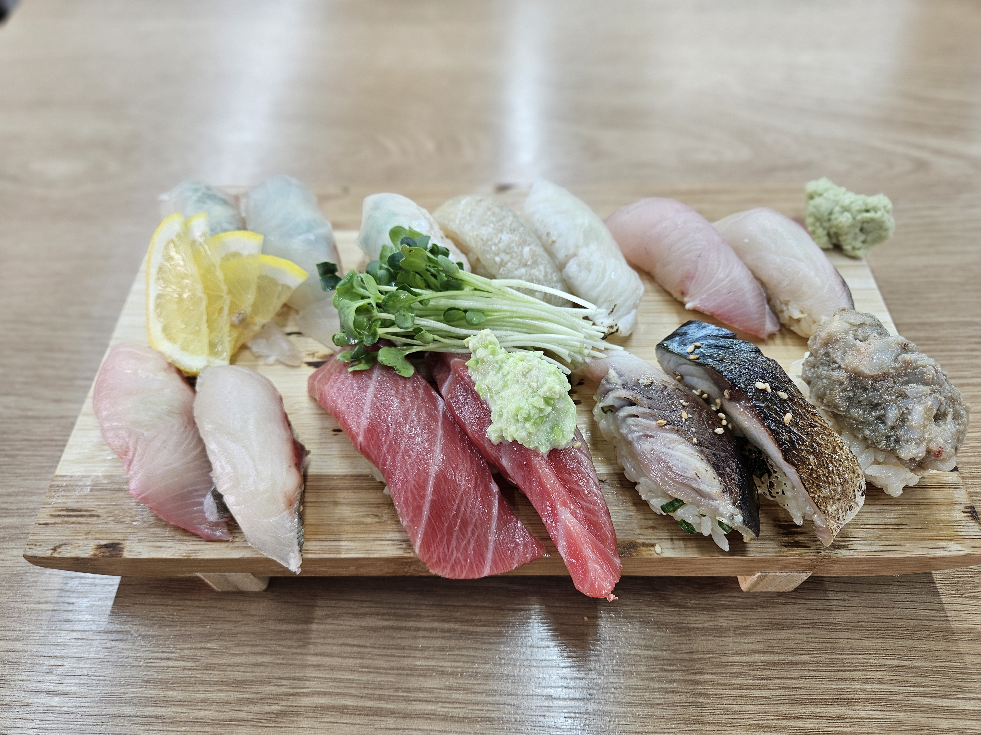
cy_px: 368
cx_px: 490
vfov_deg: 58.9
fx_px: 652
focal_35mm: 23
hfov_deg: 73.9
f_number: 1.8
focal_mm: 5.4
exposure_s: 1/120
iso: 100
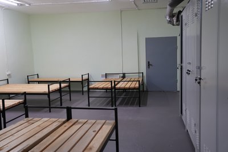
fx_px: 215
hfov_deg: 55.8
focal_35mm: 34
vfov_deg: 38.9
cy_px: 76
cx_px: 114
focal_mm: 34
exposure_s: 1/160
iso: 1250
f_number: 4
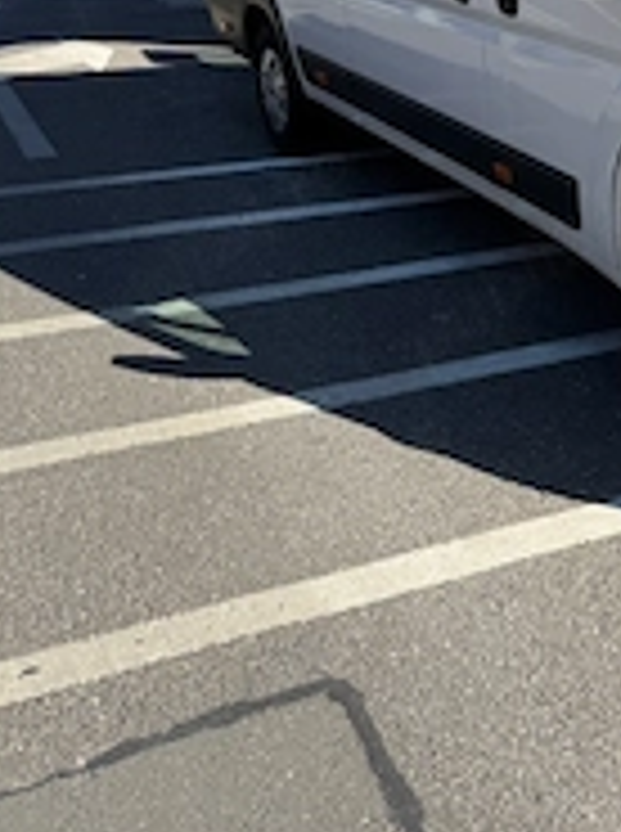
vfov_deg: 33.1
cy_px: -40
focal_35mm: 52
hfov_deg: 26.2
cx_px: 644
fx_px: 1248
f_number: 1.78
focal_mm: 6.76
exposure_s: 1/4167
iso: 100
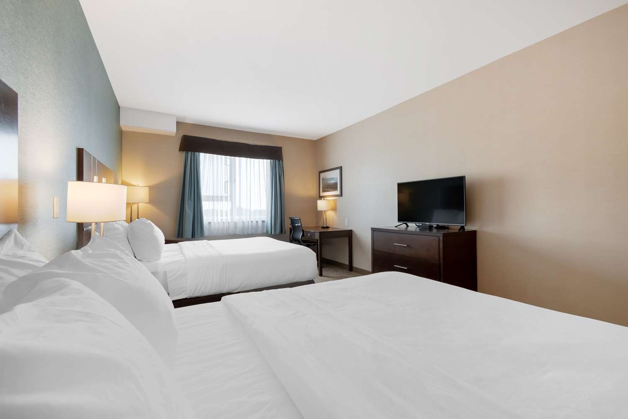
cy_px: 210
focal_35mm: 15
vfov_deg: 77.3
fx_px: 262
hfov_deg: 100.4
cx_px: 314
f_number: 8
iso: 400
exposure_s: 1/10
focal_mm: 10
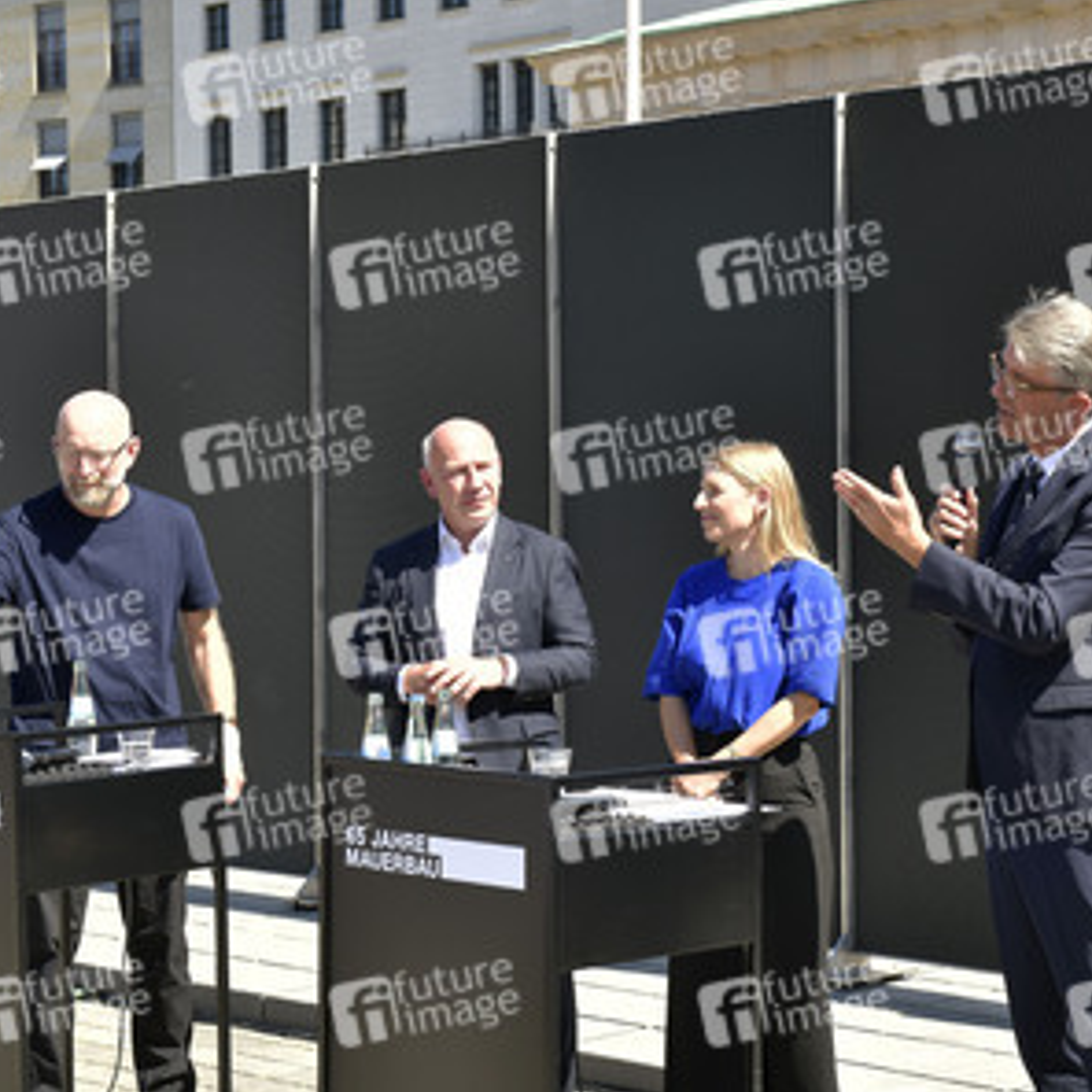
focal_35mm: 75
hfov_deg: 23.0
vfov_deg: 23.1
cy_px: 542
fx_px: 2677
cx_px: 695
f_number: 8
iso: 160
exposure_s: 1/160
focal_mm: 58
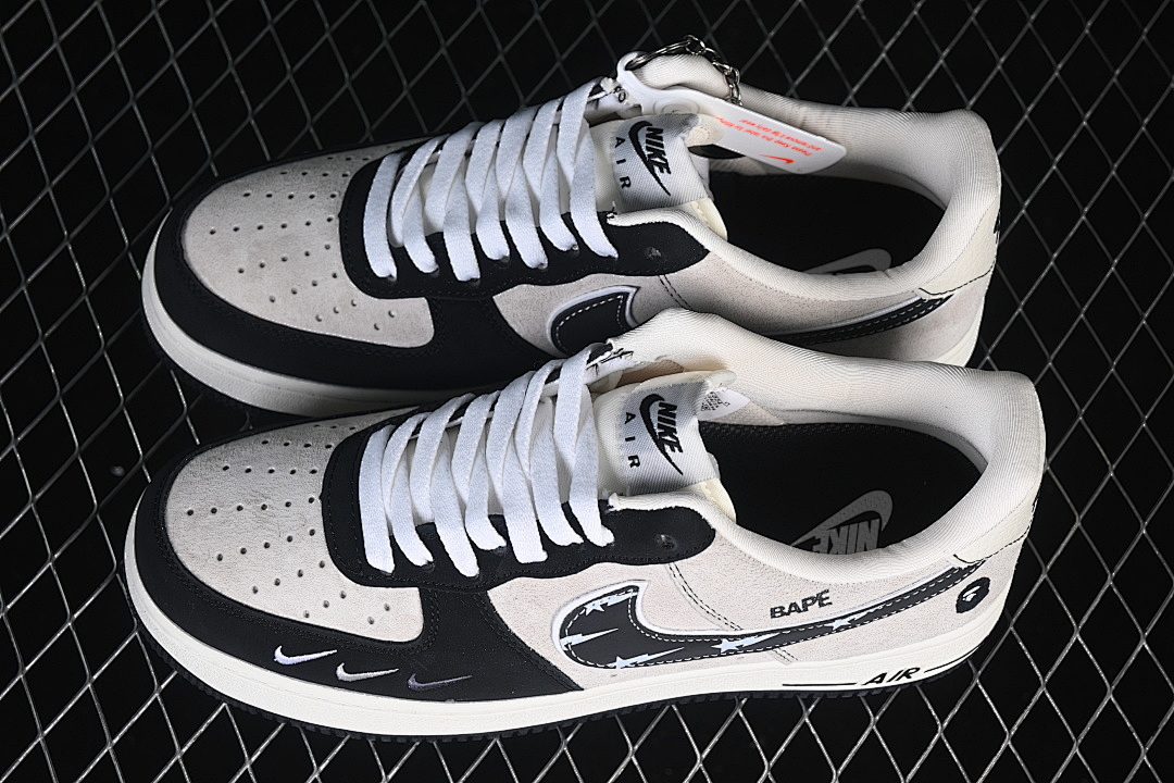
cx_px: 587
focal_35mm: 75
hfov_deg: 27.0
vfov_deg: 18.2
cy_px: 392
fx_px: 2446
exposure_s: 1/60
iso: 160
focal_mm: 50
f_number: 7.1
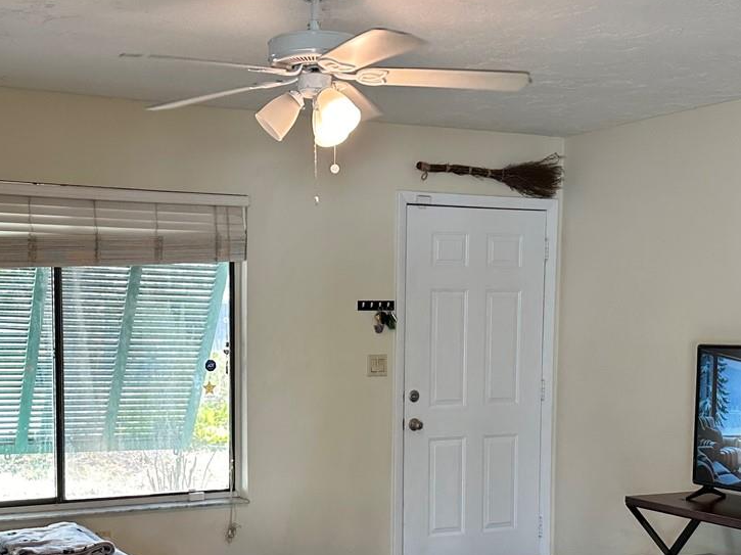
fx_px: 1134
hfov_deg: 36.0
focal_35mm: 53
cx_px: 273
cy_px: 406
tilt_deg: -5.0
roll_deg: -0.4
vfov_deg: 27.2
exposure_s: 1/120
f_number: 1.78
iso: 125
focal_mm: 6.86
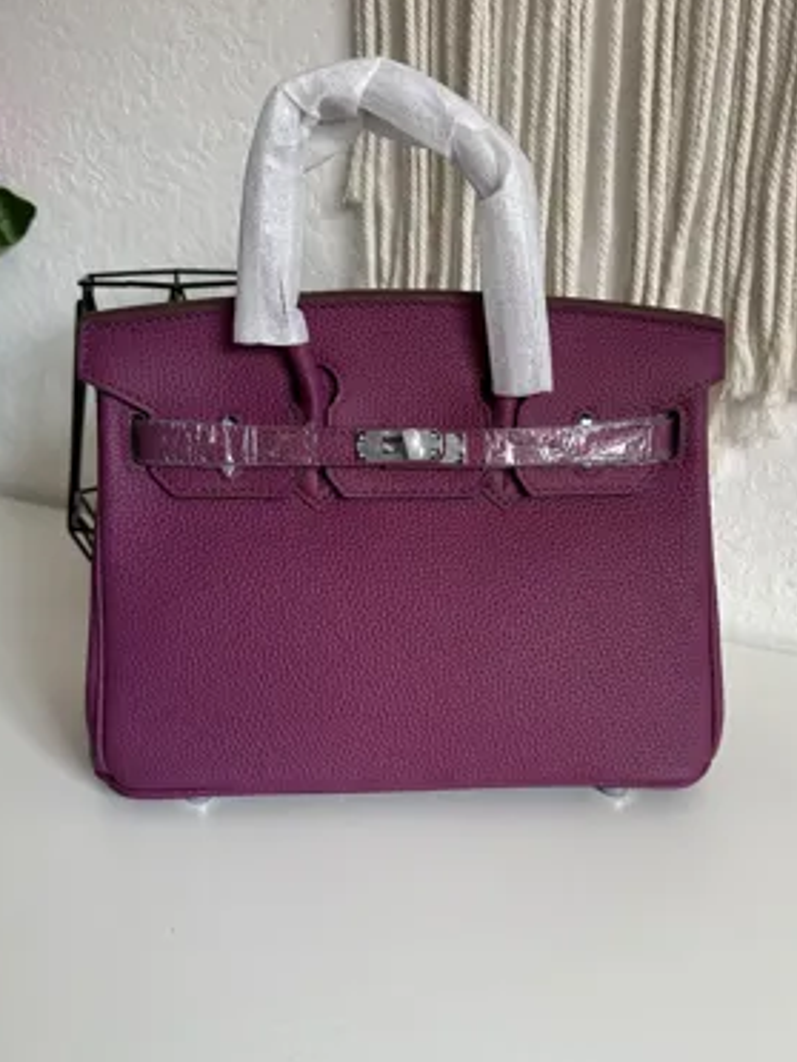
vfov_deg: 58.3
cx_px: 426
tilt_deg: -19.2
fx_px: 952
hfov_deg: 45.4
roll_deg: -1.4
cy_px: 540
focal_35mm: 31
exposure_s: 1/121
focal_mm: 6.86
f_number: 1.78
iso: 160
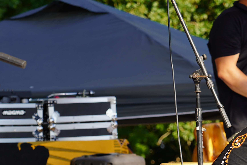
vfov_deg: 4.8
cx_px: 232
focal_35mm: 284
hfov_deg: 7.2
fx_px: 1949
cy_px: 107
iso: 100
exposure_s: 1/200
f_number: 5.6
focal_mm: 105
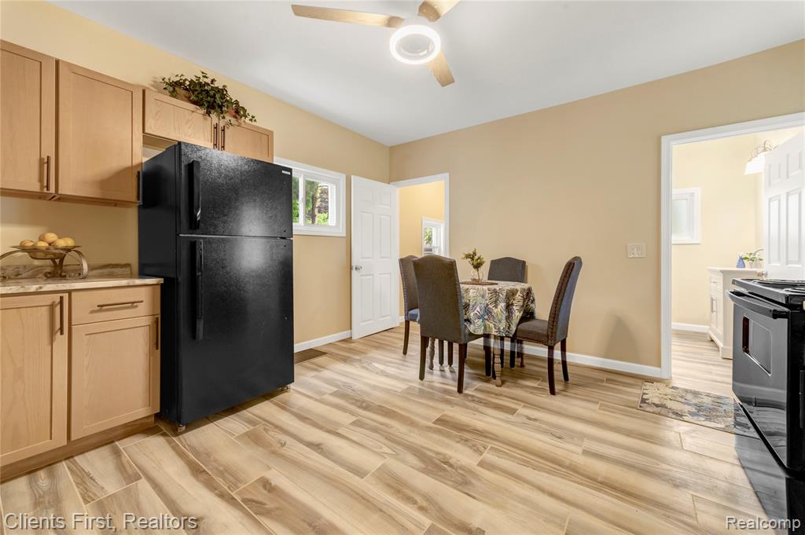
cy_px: 268
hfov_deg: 104.3
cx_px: 402
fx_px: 313
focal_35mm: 14
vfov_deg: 81.1
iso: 2500
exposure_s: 1/25
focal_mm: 14
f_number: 9
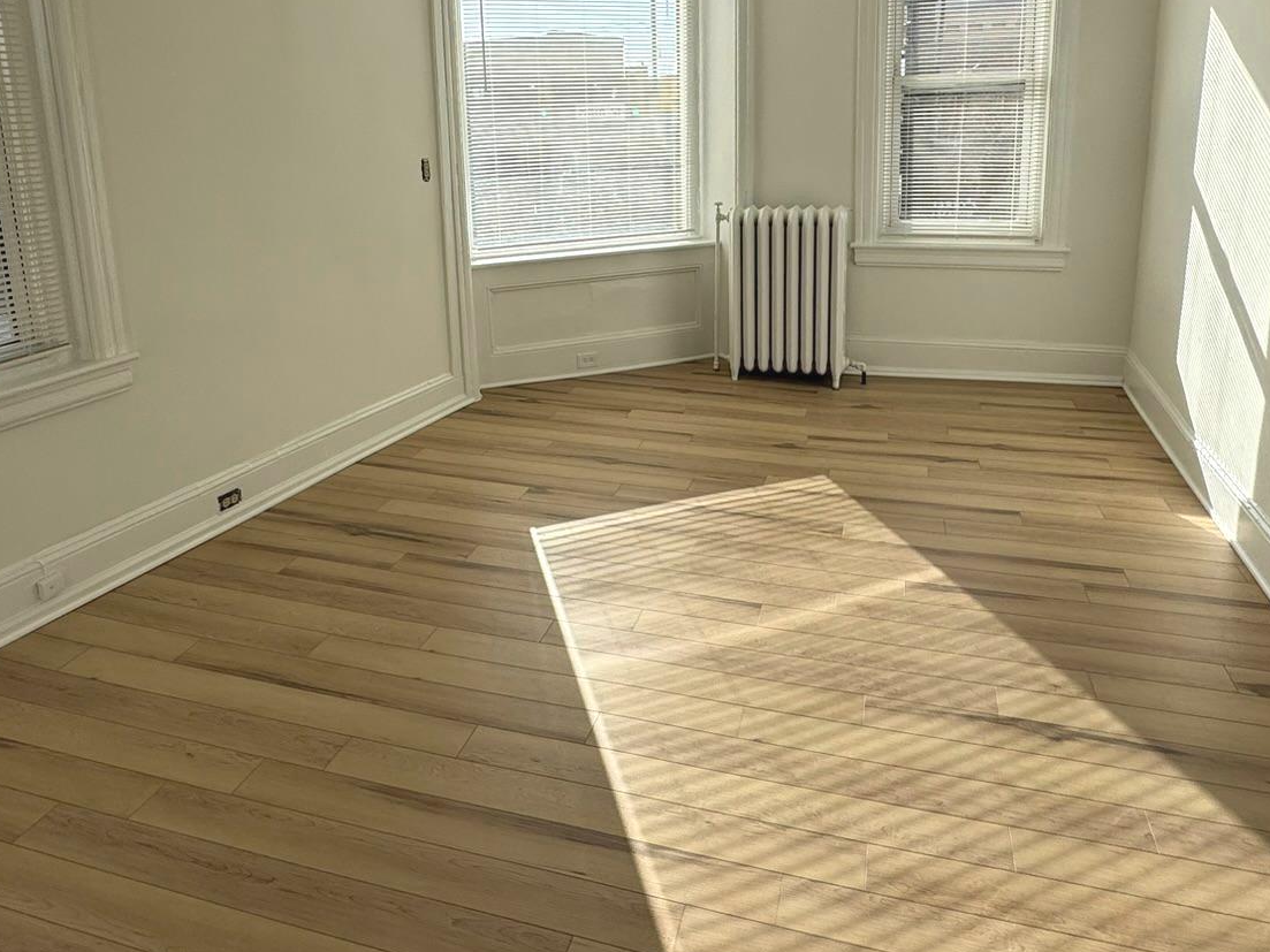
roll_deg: +3.5
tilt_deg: -11.4
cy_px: 302
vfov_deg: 51.8
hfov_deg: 67.2
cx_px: 593
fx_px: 954
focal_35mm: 26
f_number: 2.2
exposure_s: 1/910
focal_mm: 2.22
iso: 50
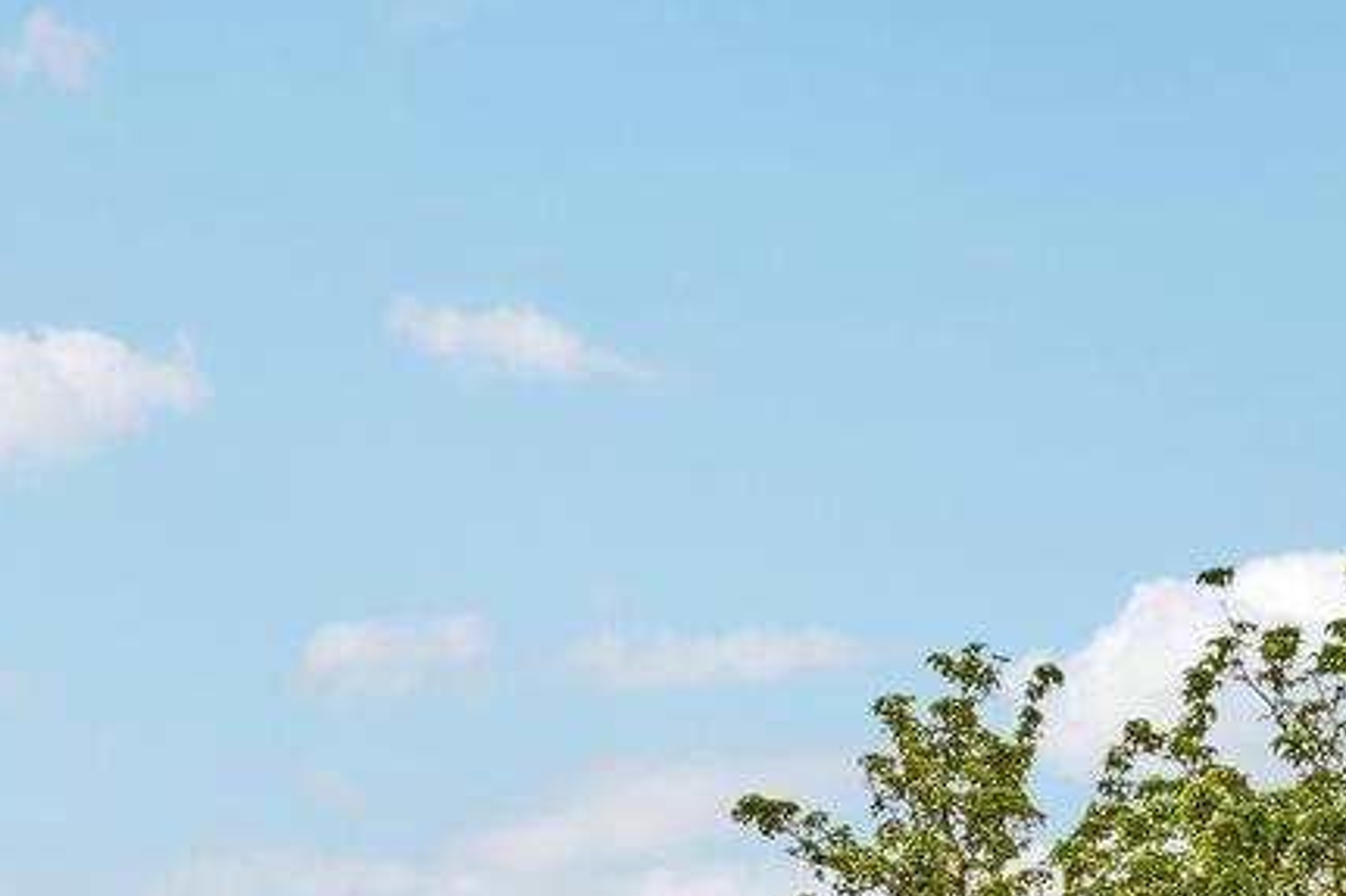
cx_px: -1234
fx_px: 4260
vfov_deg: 10.7
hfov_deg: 15.0
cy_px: 1953
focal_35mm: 114
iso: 500
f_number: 8
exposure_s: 1/2000
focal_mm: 24
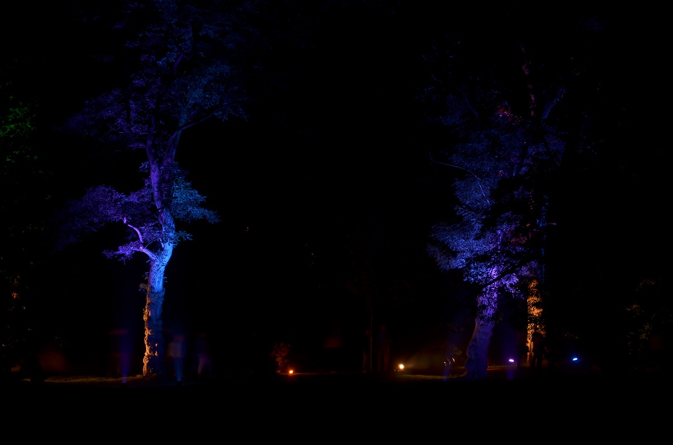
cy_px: 222
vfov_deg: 8.7
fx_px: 2937
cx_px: 336
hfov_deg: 13.1
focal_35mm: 158
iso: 100
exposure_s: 1
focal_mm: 105
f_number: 5.6
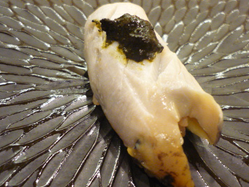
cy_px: 109
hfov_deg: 42.9
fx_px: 317
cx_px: 134
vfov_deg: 32.8
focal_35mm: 44
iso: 400
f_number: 2.8
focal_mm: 5.5
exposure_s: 1/13
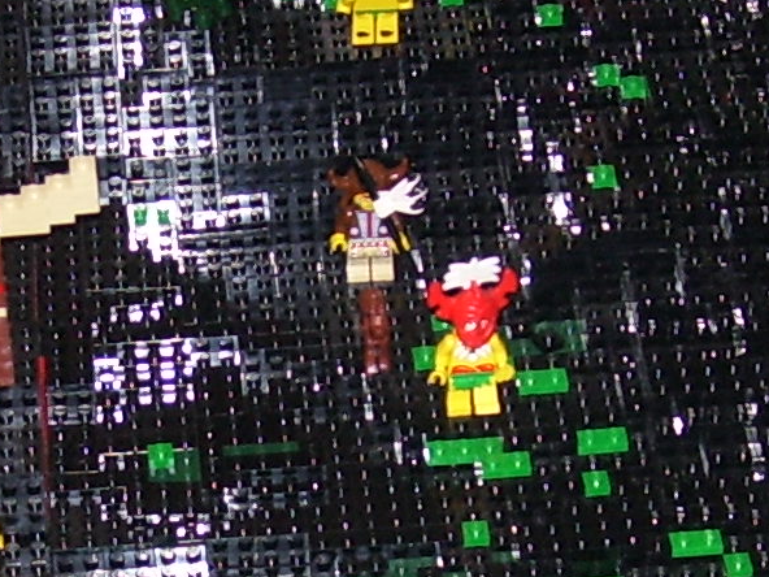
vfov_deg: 10.5
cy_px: 581
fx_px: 3110
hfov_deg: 14.0
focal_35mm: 140
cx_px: 108
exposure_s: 1/60
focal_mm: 6
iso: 80
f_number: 2.7
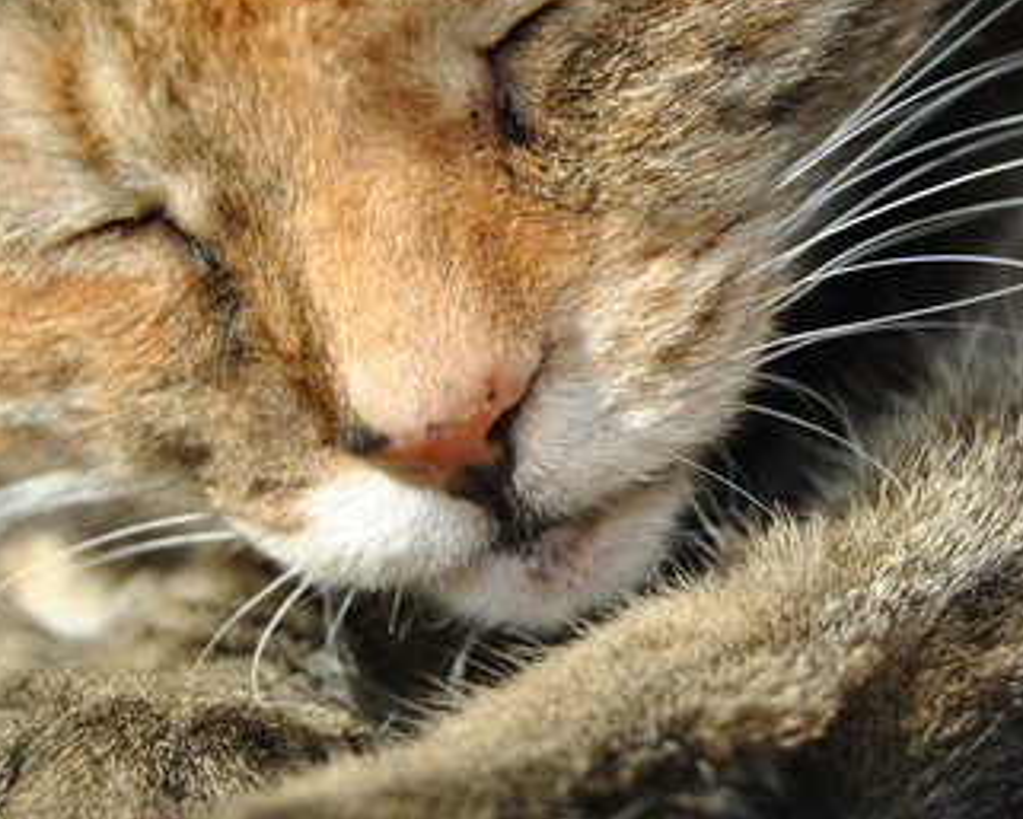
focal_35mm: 84
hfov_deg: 22.8
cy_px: 432
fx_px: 2533
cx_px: 502
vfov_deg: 18.4
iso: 100
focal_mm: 45
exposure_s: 1/200
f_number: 8
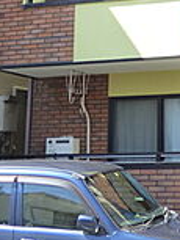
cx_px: 202
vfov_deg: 19.9
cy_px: -27
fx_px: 651
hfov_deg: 15.3
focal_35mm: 94
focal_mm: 5.29
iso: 160
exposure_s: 1/250
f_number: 3.3
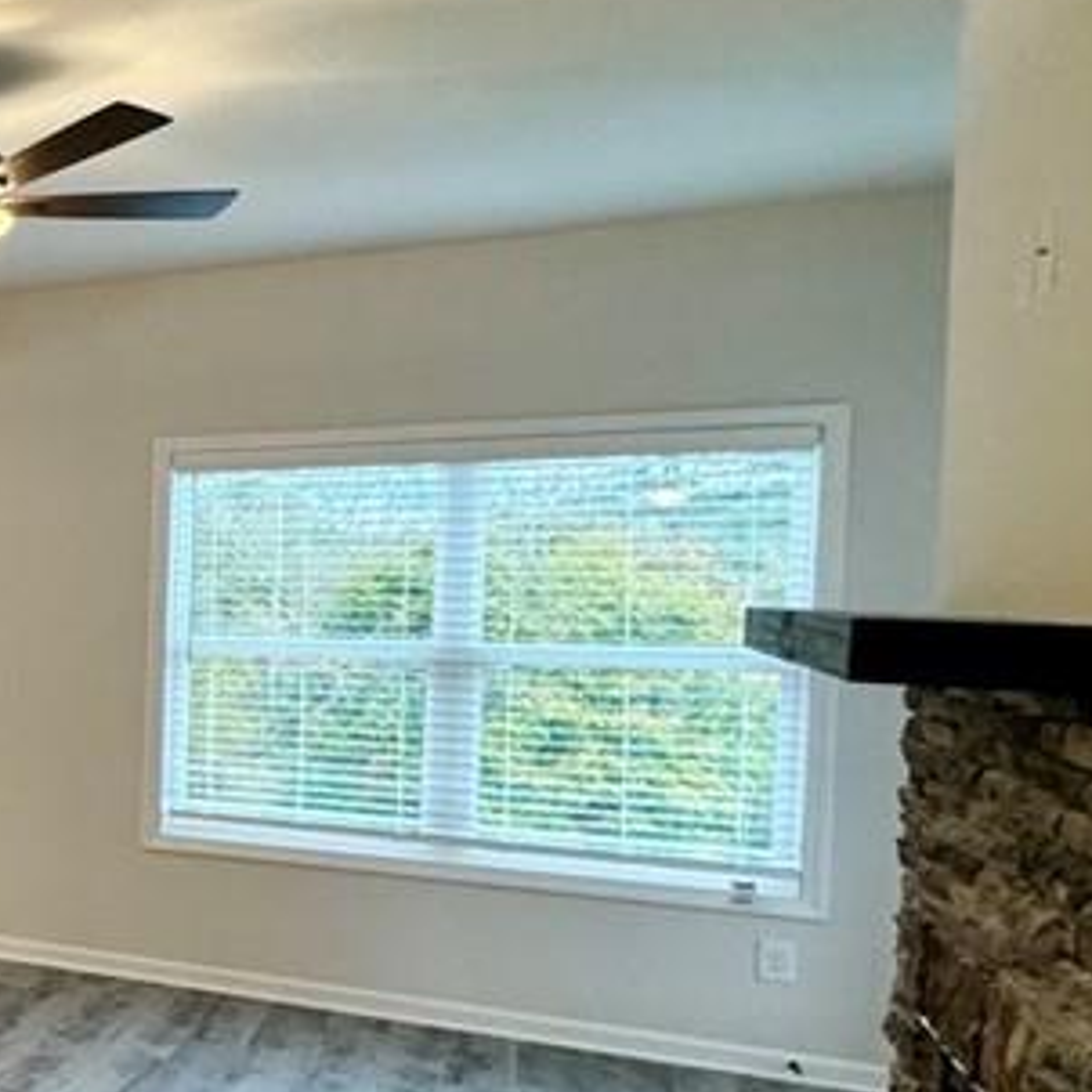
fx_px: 1499
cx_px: -665
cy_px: 640
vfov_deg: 39.9
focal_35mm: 42
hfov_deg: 25.6
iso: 250
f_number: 2.2
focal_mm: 2.22
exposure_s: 1/120
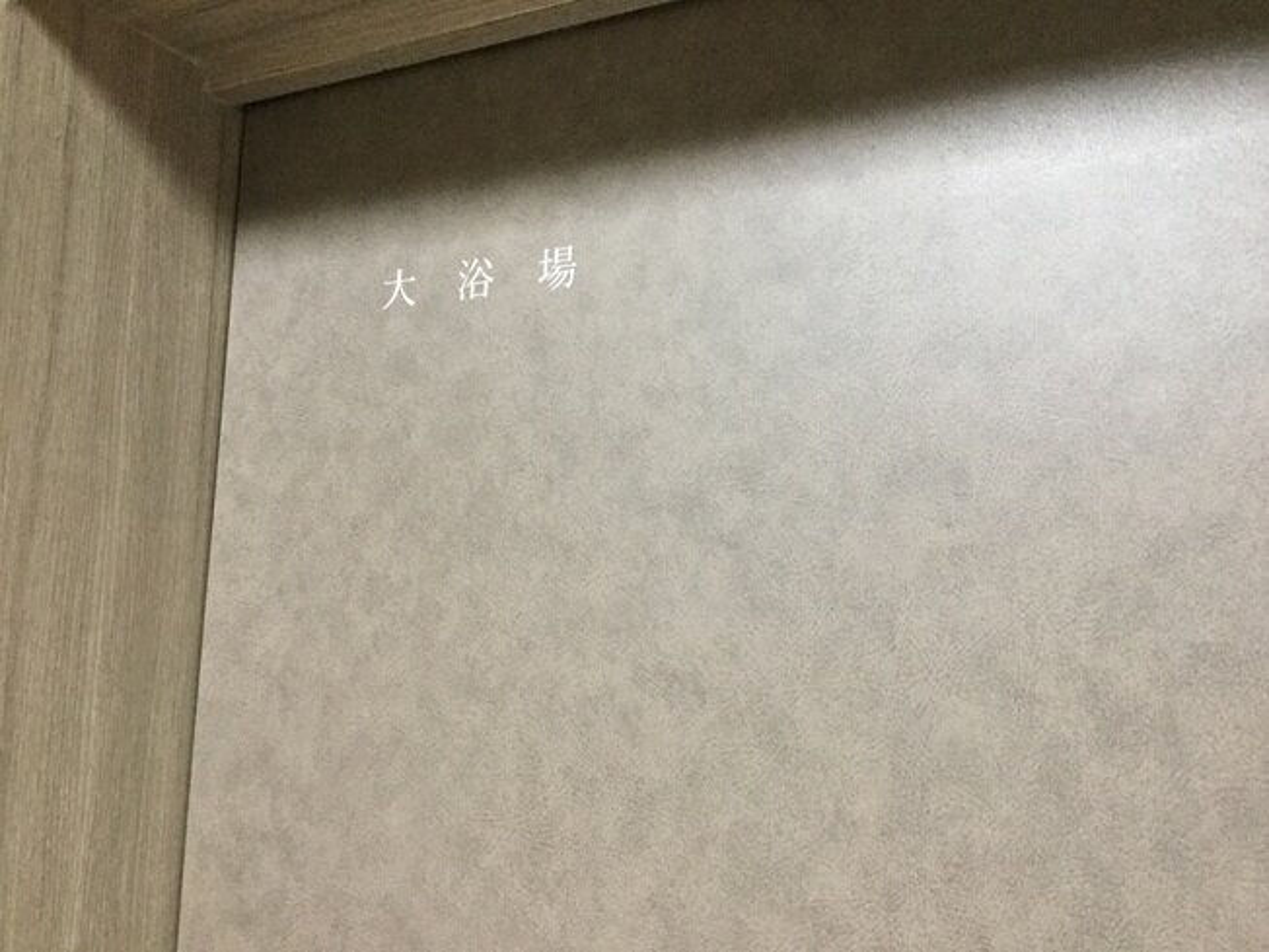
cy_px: 476
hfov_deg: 58.4
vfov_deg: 45.4
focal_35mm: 31
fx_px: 1136
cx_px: 634
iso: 160
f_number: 2.4
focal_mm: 3.3
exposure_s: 1/30
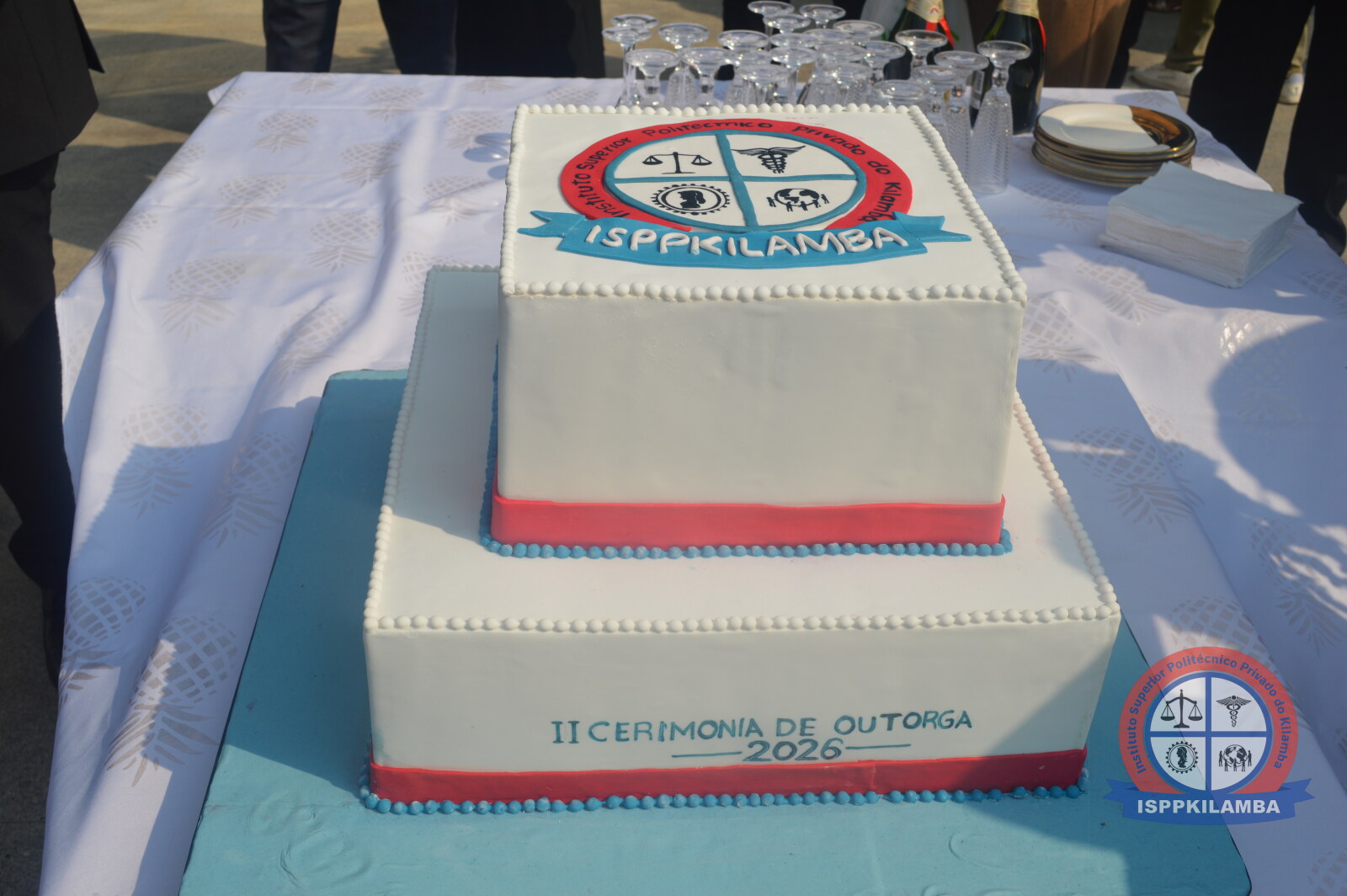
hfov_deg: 53.2
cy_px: 448
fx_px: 1346
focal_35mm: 36
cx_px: 674
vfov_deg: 36.8
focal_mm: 24
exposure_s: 1/320
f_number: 9
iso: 100
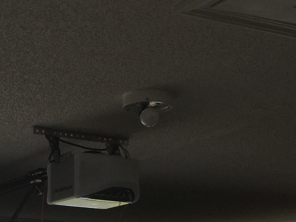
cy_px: 306
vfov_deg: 15.3
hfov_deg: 20.9
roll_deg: -1.9
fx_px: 778
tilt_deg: +1.6
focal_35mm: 91
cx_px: 11
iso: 32
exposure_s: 1/309
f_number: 2.2
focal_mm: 4.15
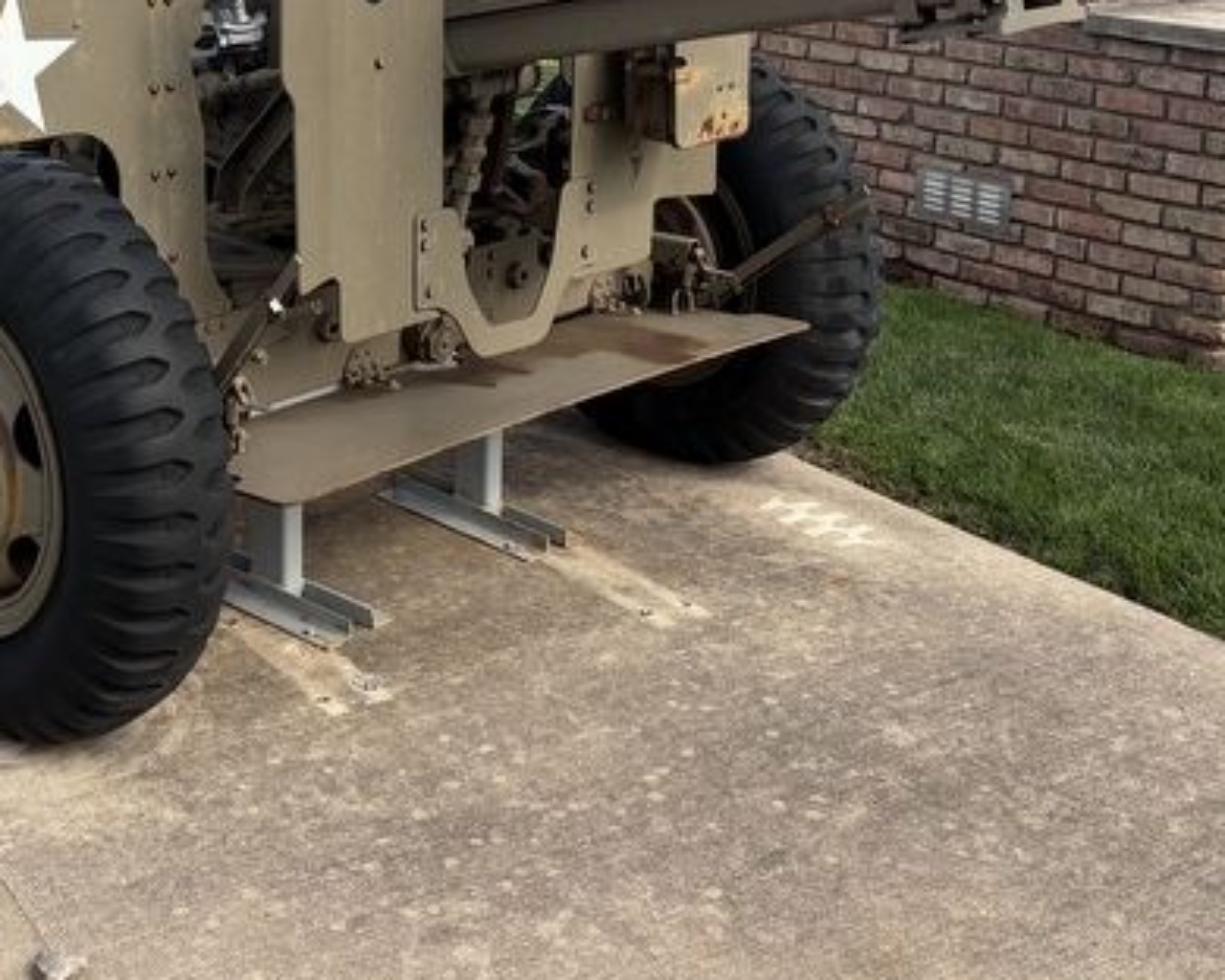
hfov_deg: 35.2
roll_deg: +1.5
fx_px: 1885
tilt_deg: -7.0
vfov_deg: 27.8
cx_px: 295
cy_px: 57
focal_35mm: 52
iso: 50
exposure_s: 1/2747
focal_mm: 5.96
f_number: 1.6
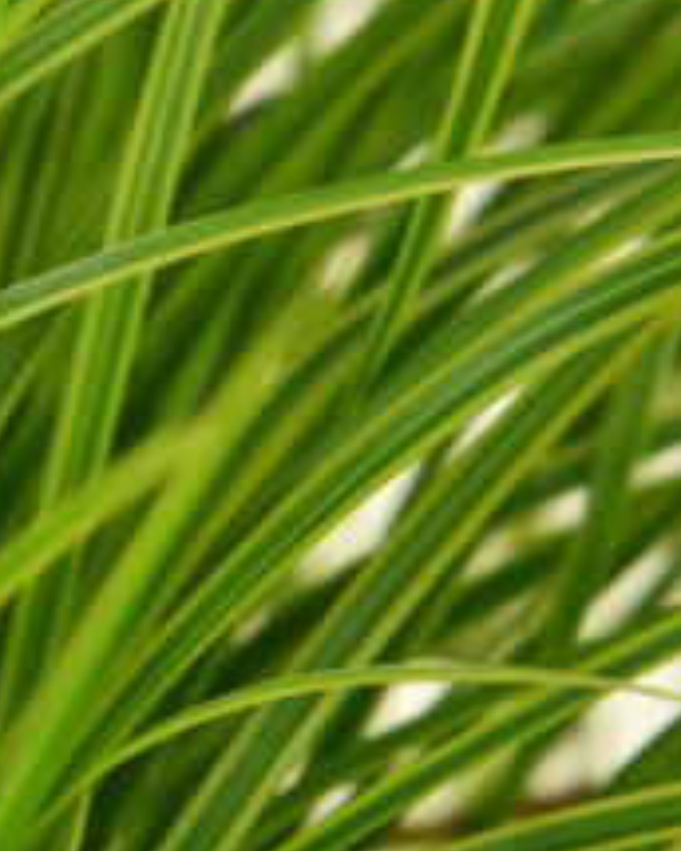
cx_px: -253
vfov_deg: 5.3
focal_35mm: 366
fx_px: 9221
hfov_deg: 4.2
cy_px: 485
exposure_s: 1/50
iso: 200
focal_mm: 120
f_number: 8
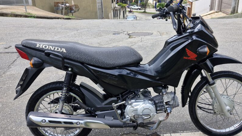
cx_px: 136
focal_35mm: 32
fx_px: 205
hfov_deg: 60.8
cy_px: 66
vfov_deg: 36.7
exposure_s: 1/868
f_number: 1.8
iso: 50
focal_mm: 5.54
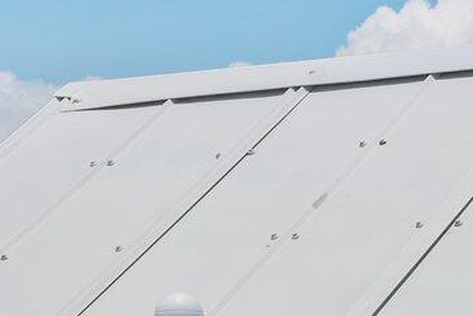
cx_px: 419
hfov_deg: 10.2
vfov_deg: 6.6
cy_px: 694
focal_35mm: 201
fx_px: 2641
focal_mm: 35
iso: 200
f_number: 13
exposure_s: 1/400
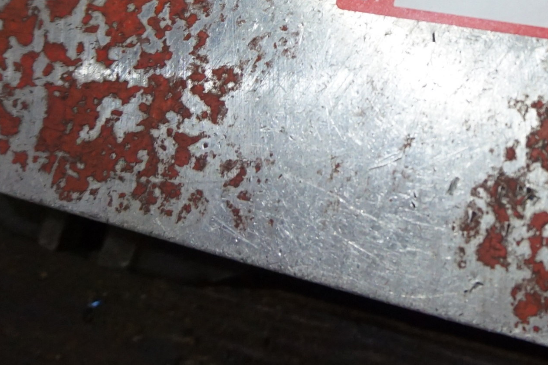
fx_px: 943
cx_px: 491
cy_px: -17
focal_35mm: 62
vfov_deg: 21.0
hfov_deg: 31.0
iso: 2000
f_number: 3.5
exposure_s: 1/60
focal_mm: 16
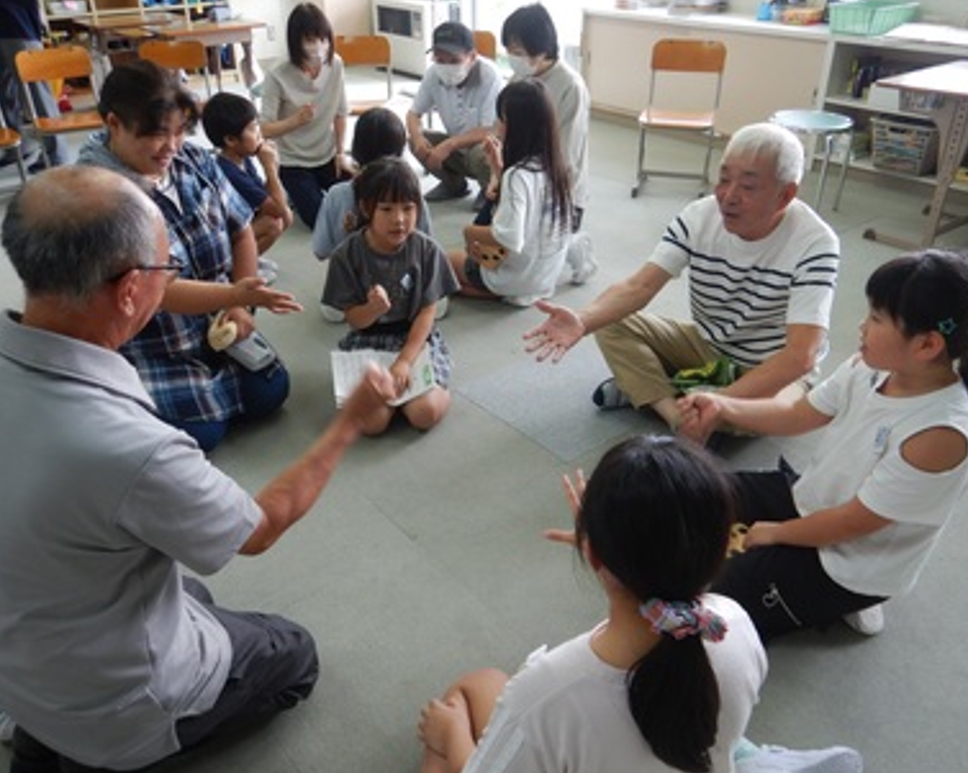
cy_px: 378
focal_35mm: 28
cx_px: 470
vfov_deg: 51.5
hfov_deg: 62.2
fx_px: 802
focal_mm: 4.3
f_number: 2.8
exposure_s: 1/30
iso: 140
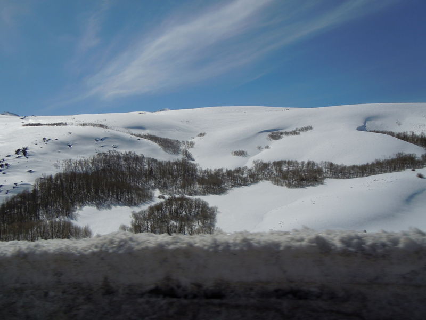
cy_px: 160
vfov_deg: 46.8
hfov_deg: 60.0
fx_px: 369
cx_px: 213
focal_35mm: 30
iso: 100
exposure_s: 1/1000
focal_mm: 5.4
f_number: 7
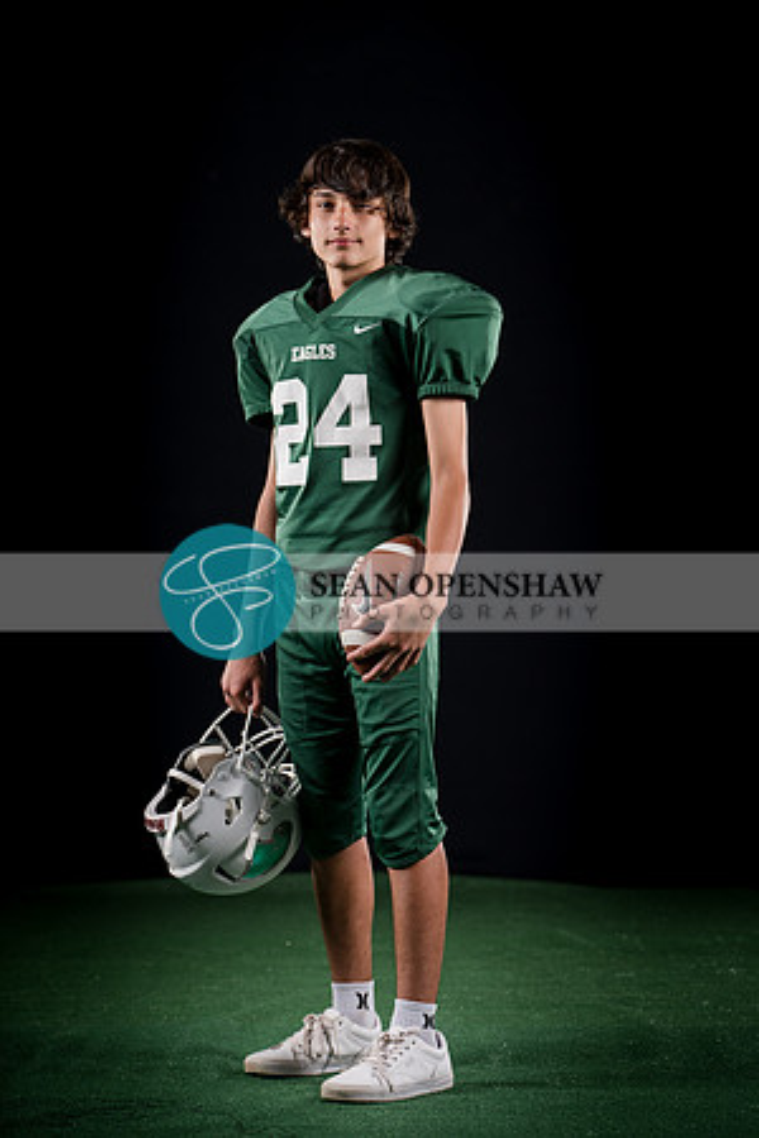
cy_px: 569
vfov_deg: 19.6
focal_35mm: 104
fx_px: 3289
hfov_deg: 13.2
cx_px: 380
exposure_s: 1/160
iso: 200
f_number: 4
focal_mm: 104
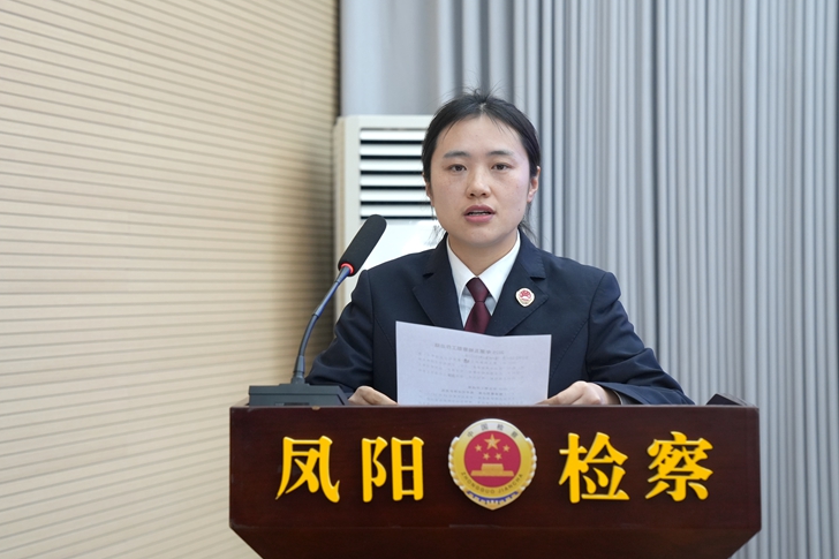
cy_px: 297
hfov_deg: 30.1
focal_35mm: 67
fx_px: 1561
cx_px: 444
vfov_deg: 20.3
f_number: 4
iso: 1250
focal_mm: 61
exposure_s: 1/160
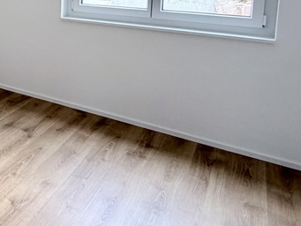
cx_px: -36
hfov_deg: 37.6
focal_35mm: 41
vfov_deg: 32.4
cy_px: 0
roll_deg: +0.6
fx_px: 357
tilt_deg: -5.8
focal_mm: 2.22
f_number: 2.2
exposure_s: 1/121
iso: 200
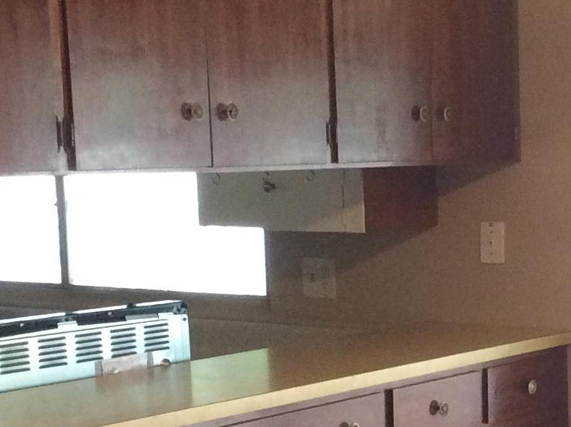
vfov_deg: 13.9
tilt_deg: -9.9
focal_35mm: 105
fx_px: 1729
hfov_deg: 18.3
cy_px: 384
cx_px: 561
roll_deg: -1.0
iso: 200
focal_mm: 3.3
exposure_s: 1/24
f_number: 2.4
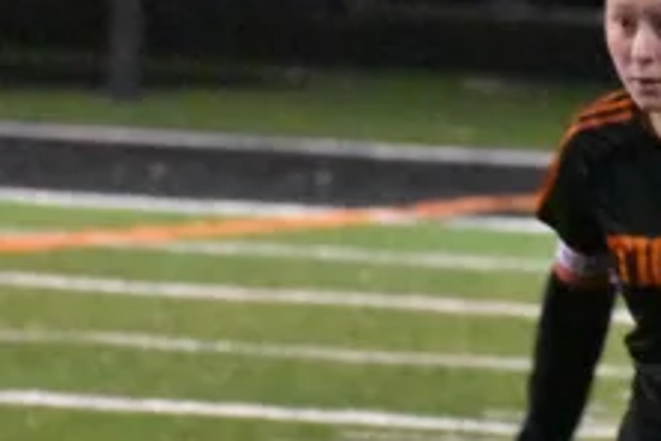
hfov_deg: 1.9
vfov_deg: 1.3
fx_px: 19535
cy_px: 501
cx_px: 557
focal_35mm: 1064
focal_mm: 210
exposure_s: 1/500
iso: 22800
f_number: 5.6
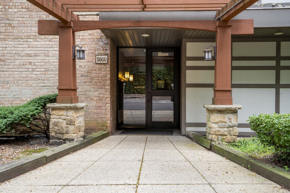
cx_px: 145
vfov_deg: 37.9
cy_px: 96
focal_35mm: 35
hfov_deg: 54.4
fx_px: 282
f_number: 10
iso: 100
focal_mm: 35
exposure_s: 1/4
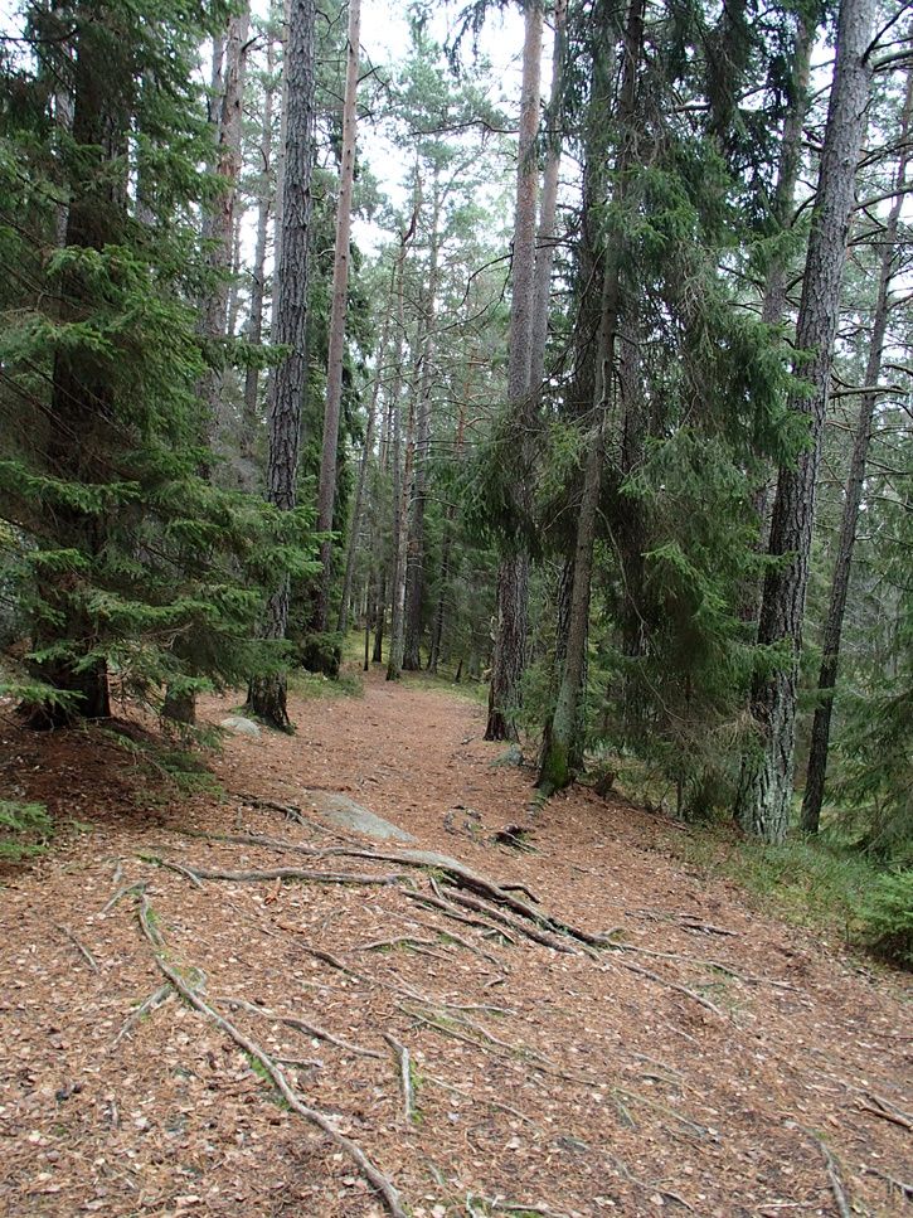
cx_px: 456
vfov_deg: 63.5
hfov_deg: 49.7
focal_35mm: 28
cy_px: 609
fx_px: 985
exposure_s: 1/30
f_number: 3.9
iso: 200
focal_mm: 5
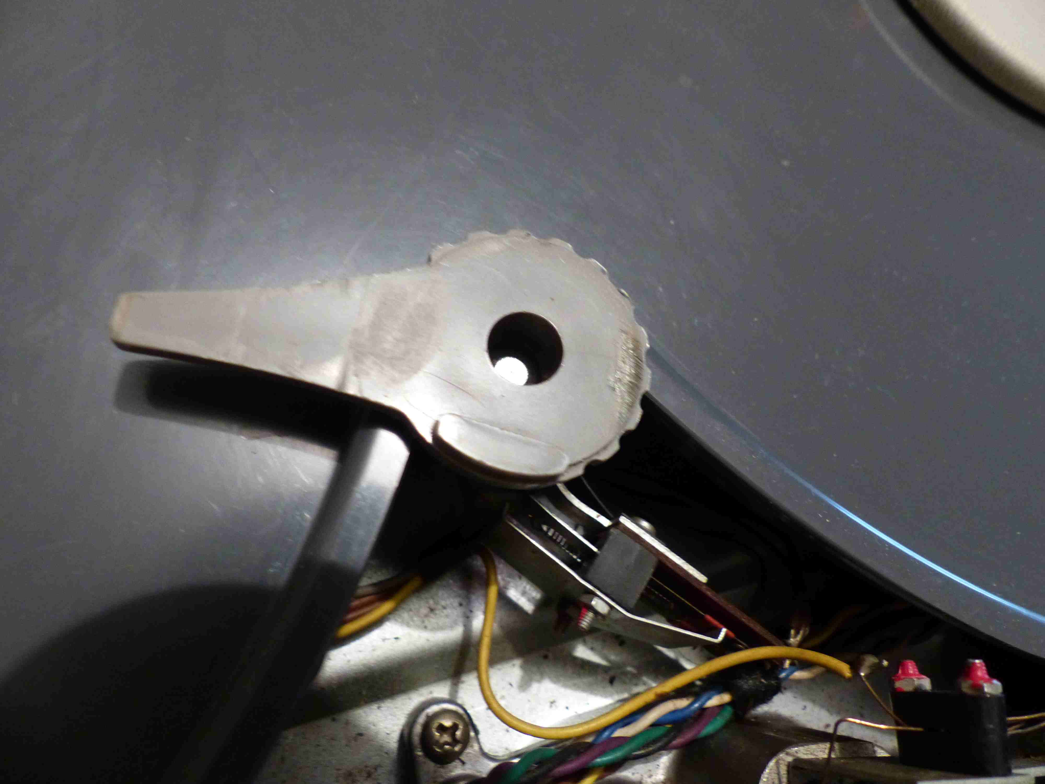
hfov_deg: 69.4
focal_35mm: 25
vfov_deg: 54.9
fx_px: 755
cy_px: 392
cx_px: 522
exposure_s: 1/15
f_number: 2.8
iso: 400
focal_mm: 4.5
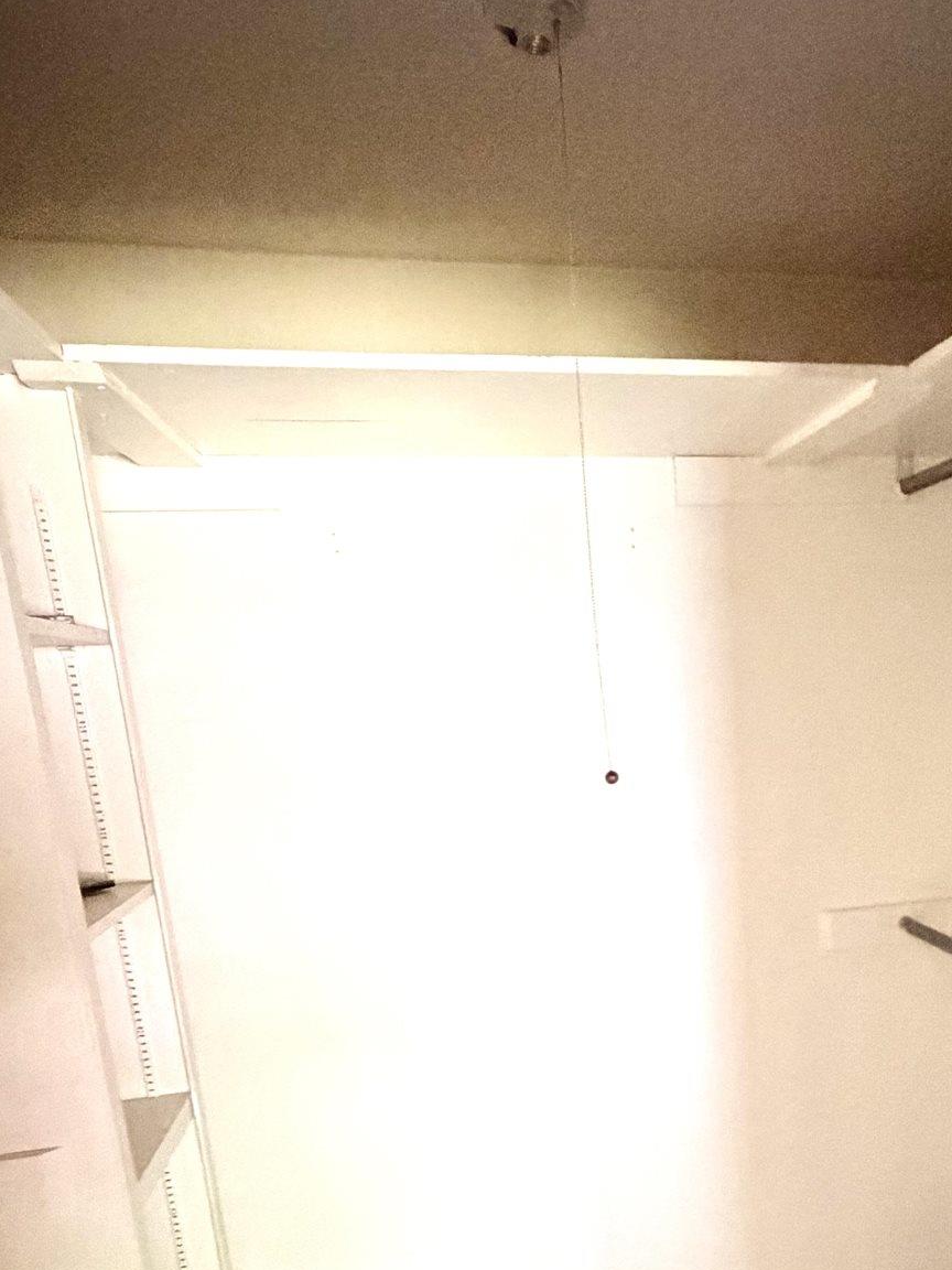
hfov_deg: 48.0
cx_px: 705
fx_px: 1027
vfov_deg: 60.4
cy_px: 932
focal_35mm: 28
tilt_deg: -13.0
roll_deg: +3.5
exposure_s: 1/40
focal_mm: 2.22
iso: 1250
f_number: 2.2
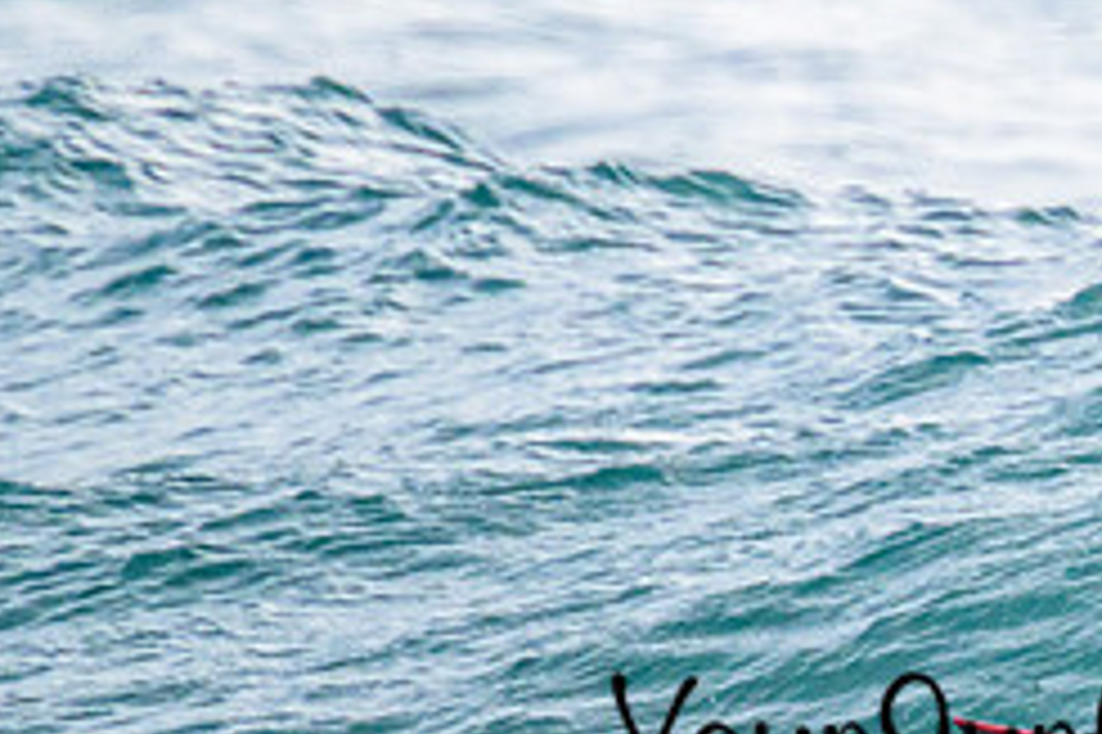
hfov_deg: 0.8
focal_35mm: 2606
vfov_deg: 0.5
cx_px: 1452
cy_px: 528
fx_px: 79716
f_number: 11
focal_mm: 800
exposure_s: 1/2000
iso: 1800
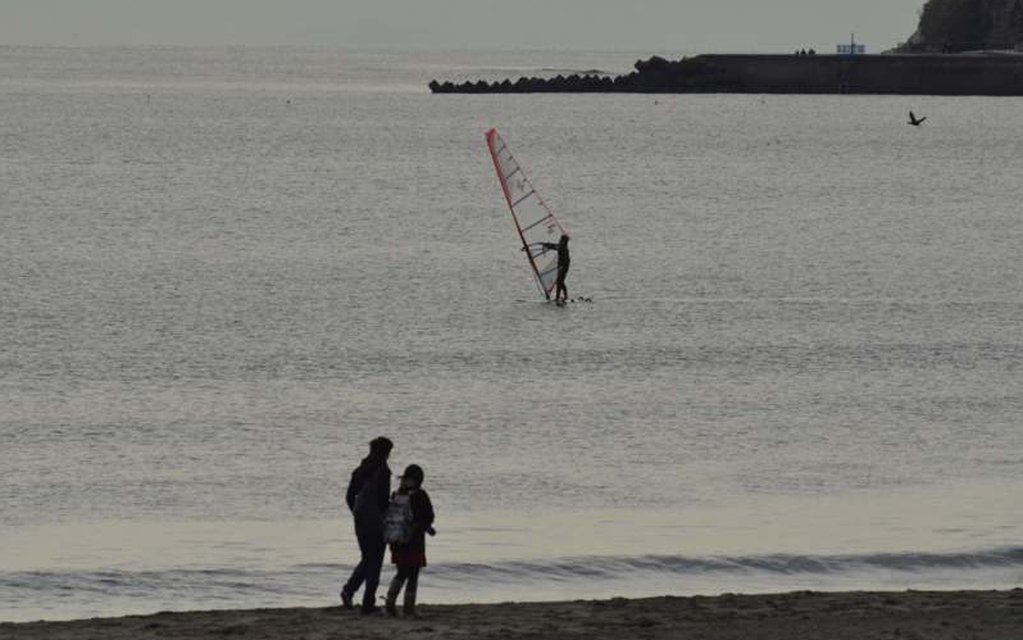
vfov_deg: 2.9
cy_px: 312
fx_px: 12799
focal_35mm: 459
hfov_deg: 4.6
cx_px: 512
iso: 800
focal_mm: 300
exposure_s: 1/3000
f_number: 9.5
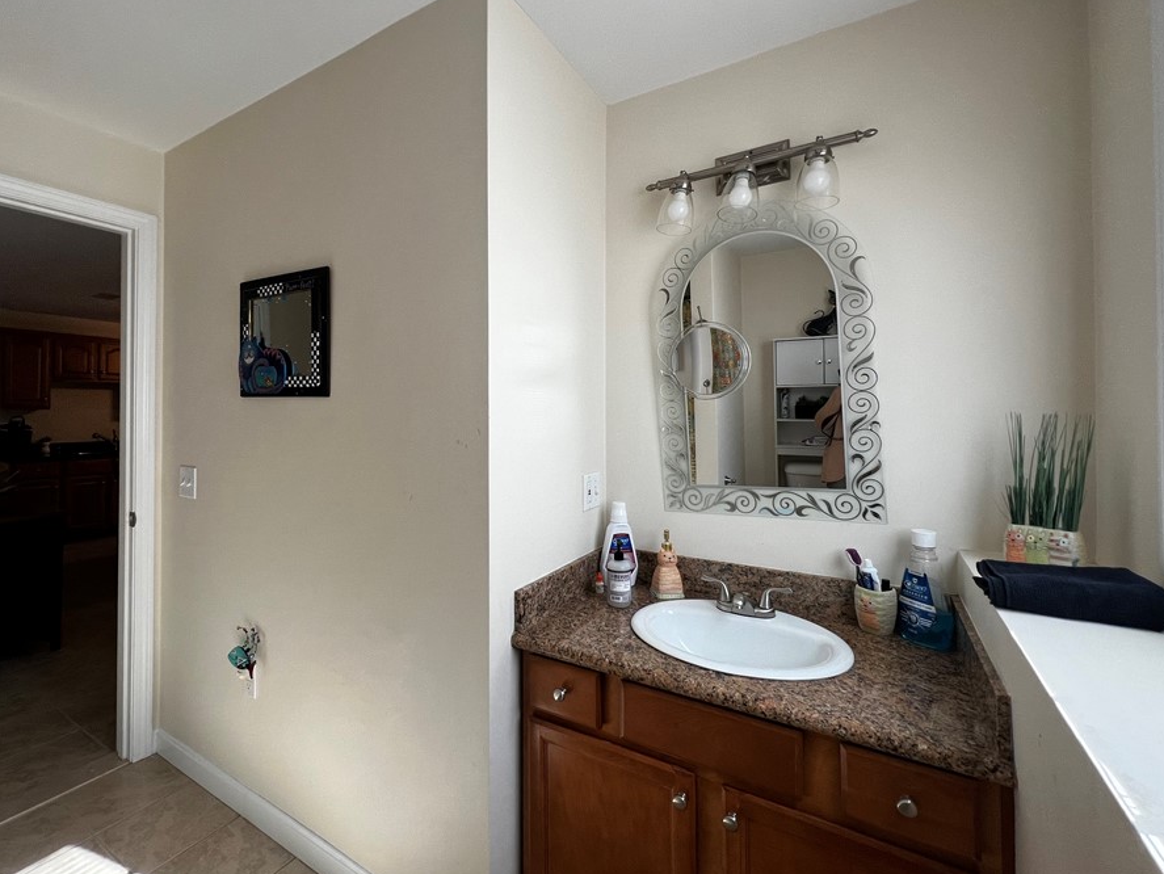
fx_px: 505
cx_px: 522
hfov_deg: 97.8
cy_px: 408
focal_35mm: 15
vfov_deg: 81.7
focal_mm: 1.57
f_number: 1.8
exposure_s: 1/99
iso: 80
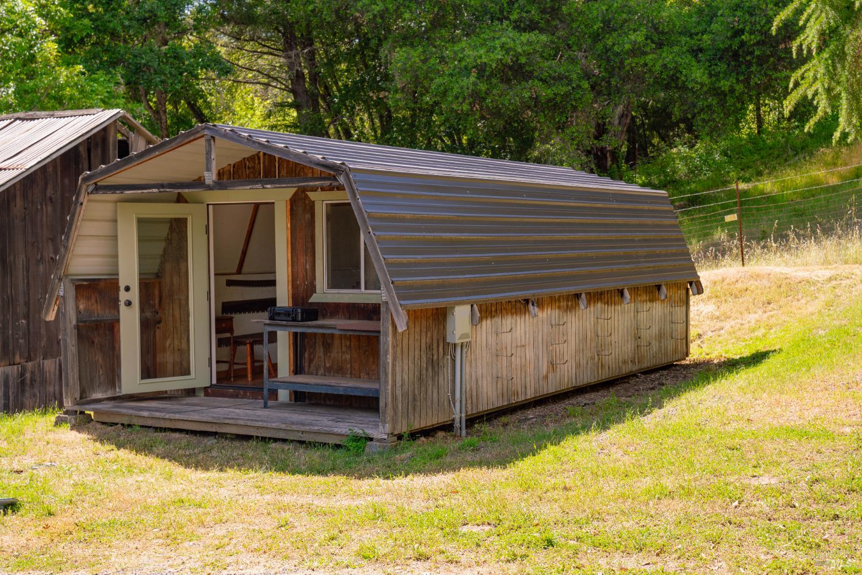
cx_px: 431
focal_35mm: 50
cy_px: 288
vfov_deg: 27.0
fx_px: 1197
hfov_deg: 39.6
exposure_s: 1/60
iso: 100
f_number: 9
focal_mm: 50
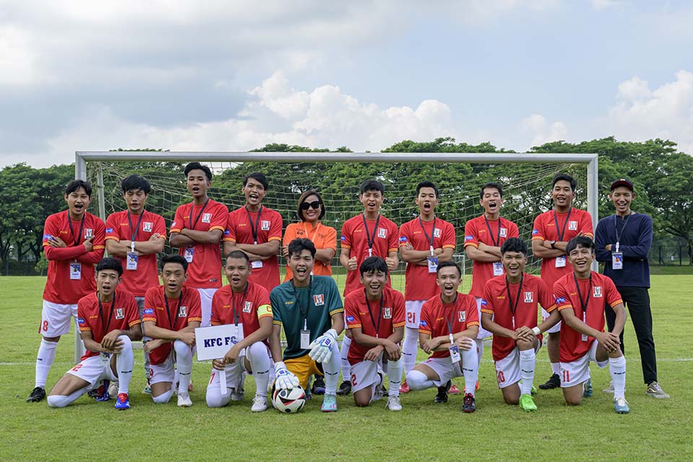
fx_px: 808
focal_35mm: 42
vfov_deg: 31.9
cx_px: 346
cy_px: 231
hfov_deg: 46.4
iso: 400
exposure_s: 1/400
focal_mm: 42
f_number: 8
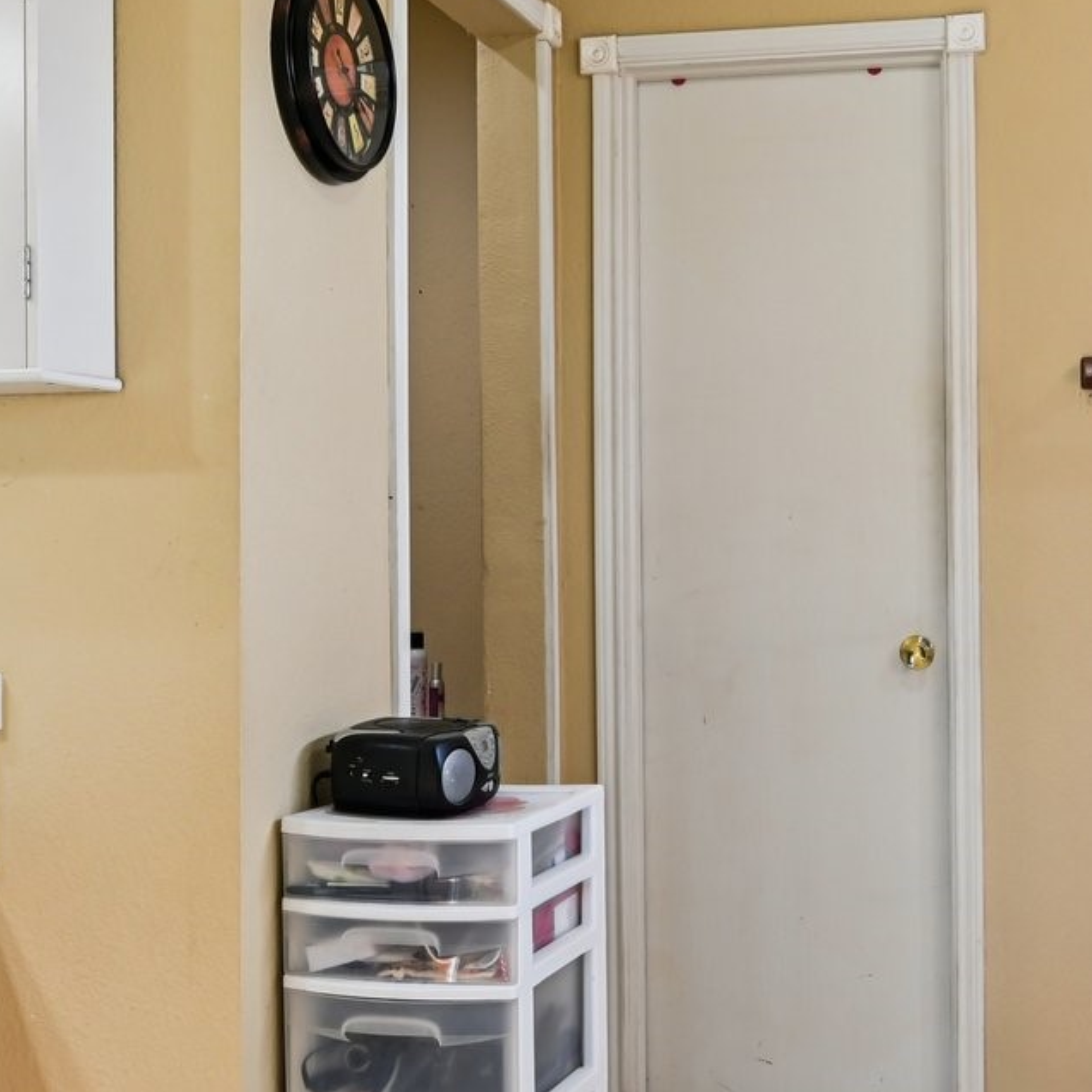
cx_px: 759
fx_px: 1856
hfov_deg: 32.4
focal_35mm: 52
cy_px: 521
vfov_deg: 32.8
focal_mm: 19
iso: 400
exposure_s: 1/40
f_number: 8
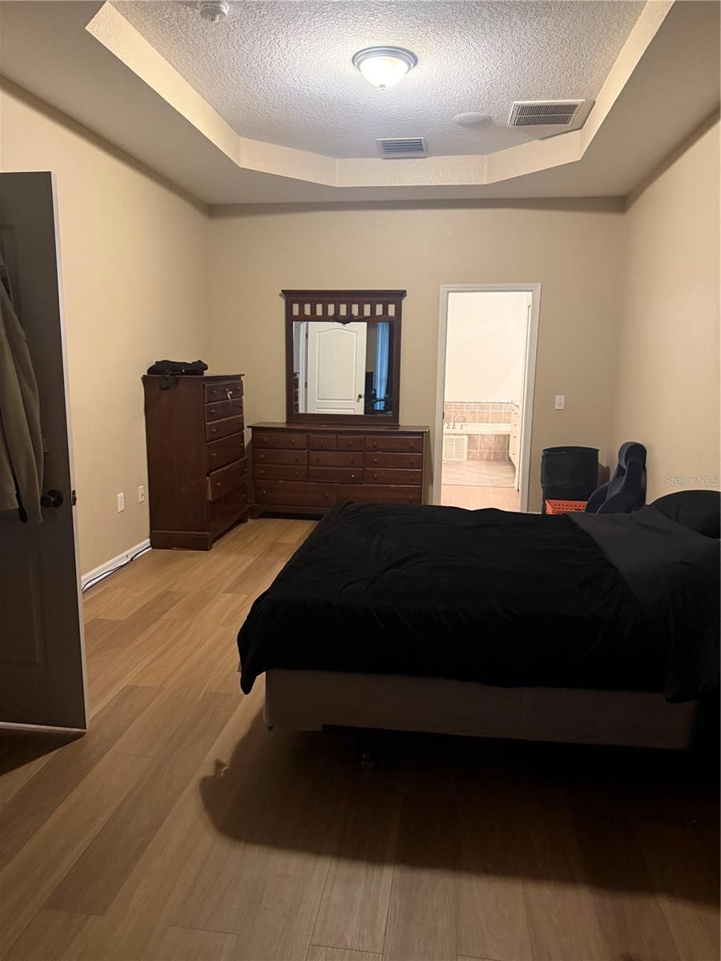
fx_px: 667
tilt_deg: -10.6
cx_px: 360
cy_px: 480
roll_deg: -1.4
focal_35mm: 24
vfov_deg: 71.6
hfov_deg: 56.8
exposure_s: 1/40
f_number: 1.78
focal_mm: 6.76
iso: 640
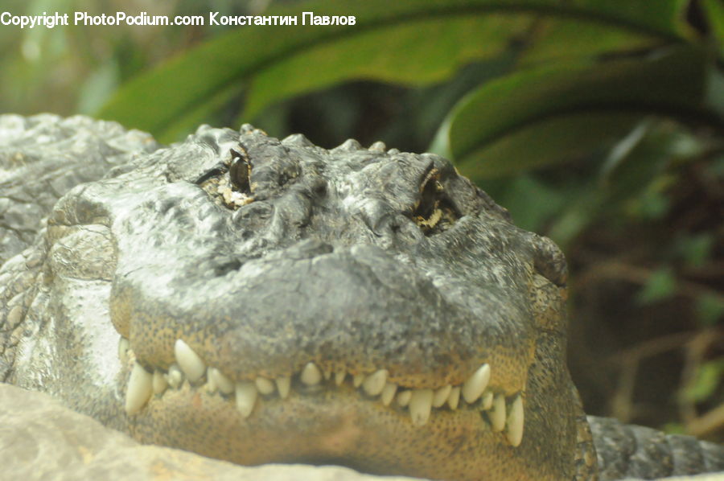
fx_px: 6328
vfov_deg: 4.4
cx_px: 362
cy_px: 240
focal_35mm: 315
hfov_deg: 6.5
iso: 3200
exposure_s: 1/100
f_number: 13
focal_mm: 210
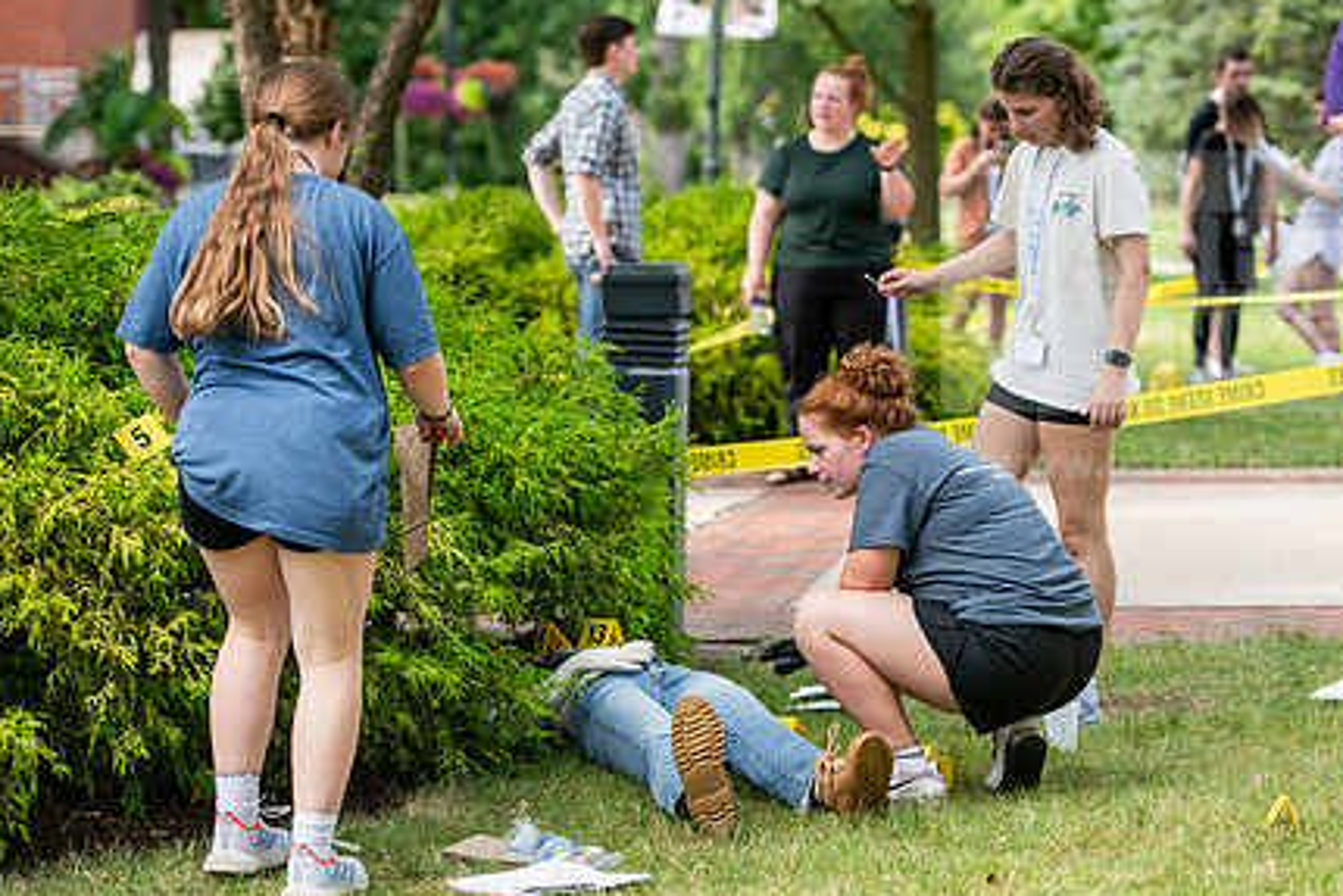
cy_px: 529
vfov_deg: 10.7
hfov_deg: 16.0
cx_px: 846
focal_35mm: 128
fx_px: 4776
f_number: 3.2
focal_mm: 95
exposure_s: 1/500
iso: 160
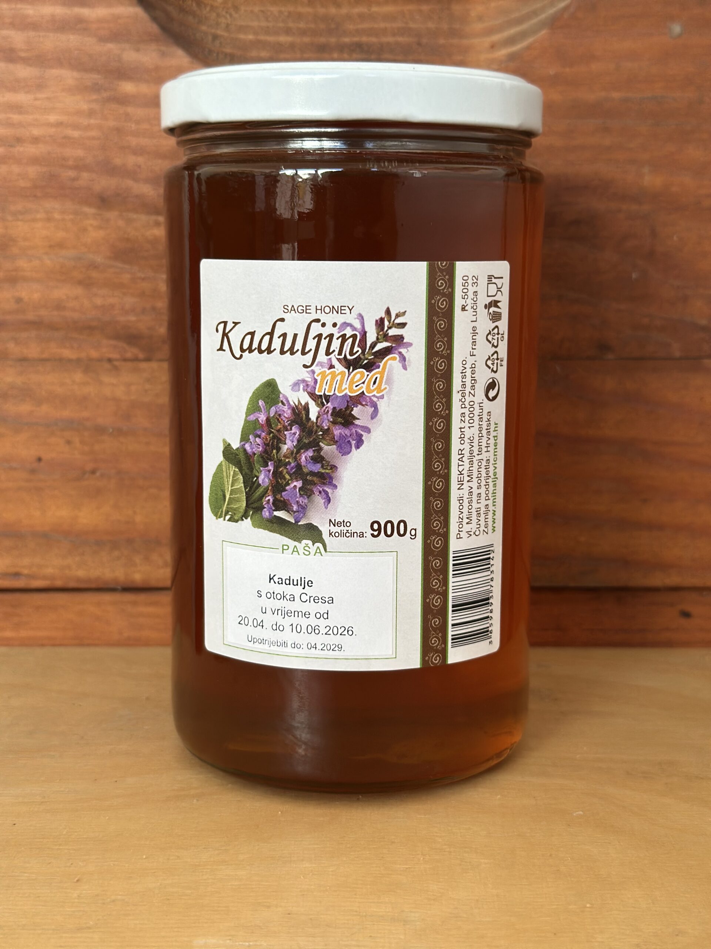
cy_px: 474
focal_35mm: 48
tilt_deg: -9.3
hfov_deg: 30.3
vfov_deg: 39.7
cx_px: 356
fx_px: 1315
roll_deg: -1.7
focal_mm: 6.86
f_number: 1.78
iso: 100
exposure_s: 1/121
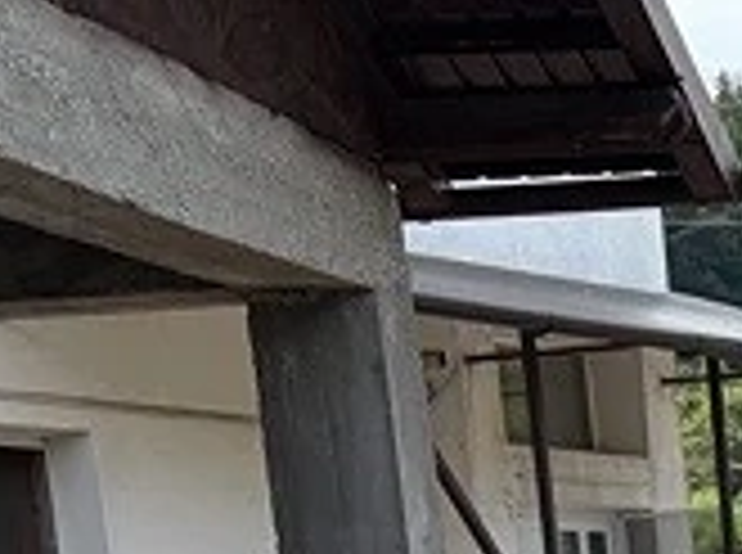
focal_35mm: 158
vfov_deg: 8.8
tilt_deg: -8.3
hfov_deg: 10.5
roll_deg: +4.1
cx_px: 1880
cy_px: 1135
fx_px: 3379
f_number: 1.6
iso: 50
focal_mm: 5.96
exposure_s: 1/1667
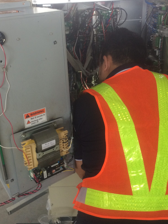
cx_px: 76
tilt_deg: -25.6
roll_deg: +2.6
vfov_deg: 48.8
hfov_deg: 37.7
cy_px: 93
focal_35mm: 38
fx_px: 246
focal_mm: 4.15
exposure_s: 1/30
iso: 100
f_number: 2.2
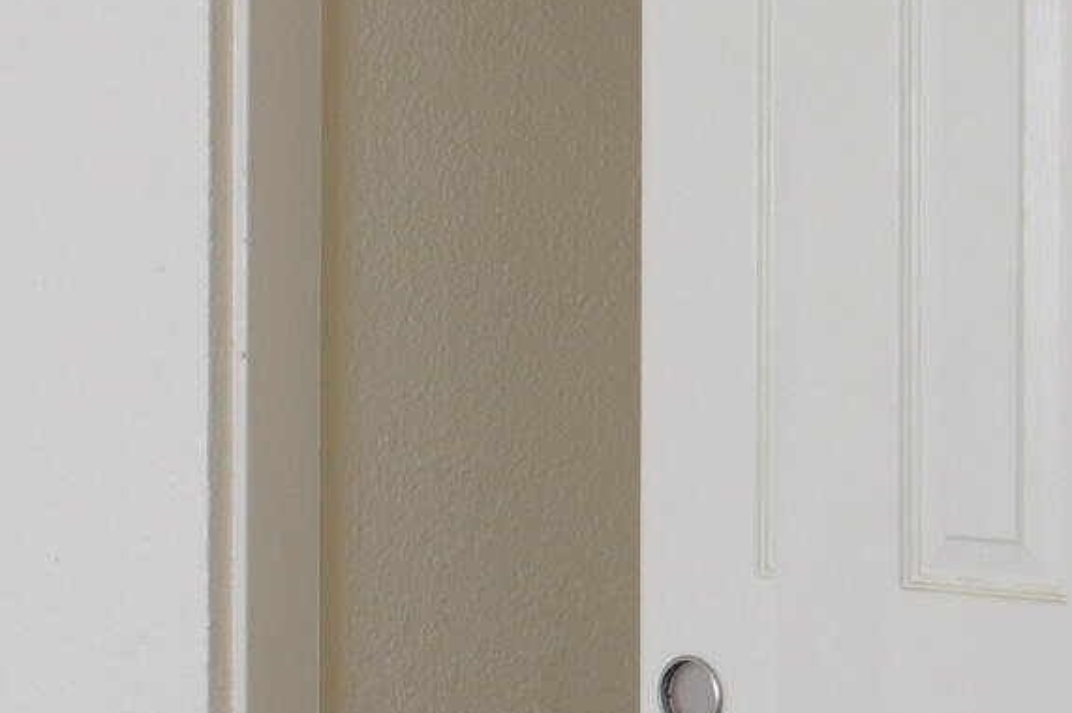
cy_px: 396
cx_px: -1179
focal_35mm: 163
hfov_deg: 11.2
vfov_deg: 8.4
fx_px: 4851
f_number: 5.6
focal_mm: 31
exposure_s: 1/60
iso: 1000
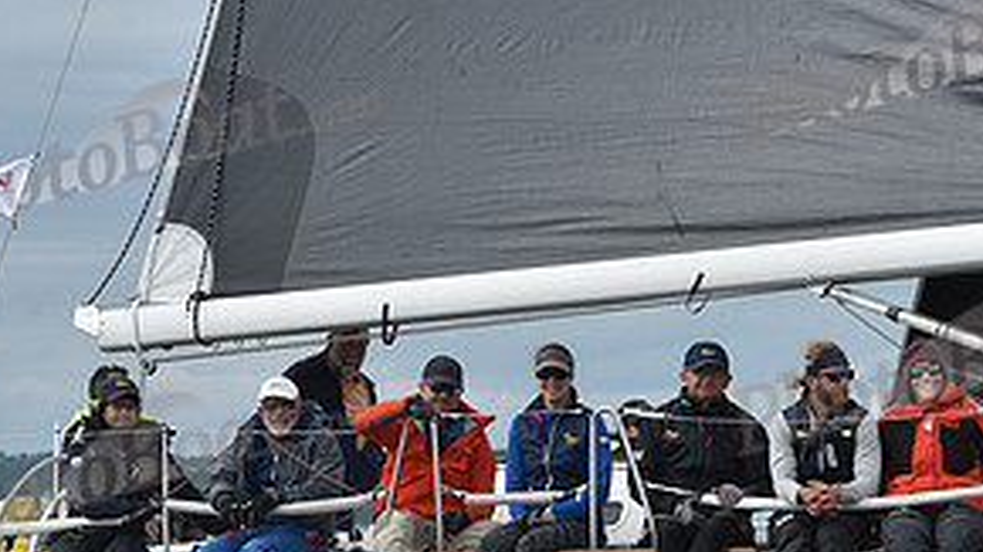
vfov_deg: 4.5
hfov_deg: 7.9
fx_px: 7088
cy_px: 591
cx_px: 559
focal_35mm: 272
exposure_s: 1/800
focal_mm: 130
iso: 250
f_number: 9
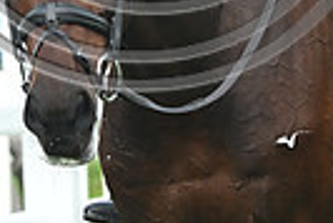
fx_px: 6463
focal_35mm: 698
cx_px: 113
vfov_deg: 2.0
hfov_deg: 3.0
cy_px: -202
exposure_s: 1/1250
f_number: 4.8
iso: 800
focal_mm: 160
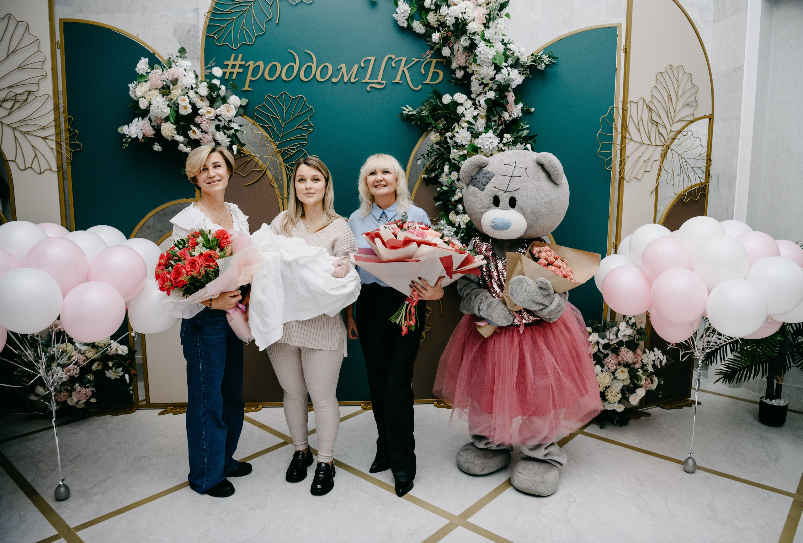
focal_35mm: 26
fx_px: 573
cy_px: 256
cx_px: 430
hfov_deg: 69.9
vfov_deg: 50.6
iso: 320
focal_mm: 24
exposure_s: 1/160
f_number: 3.5
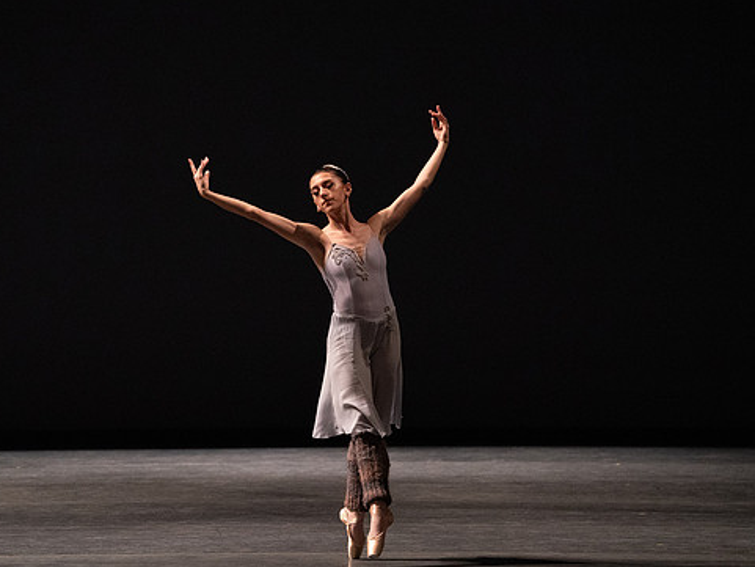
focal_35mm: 232
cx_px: 331
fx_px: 5061
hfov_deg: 8.5
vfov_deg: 6.4
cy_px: 284
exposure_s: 1/400
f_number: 5
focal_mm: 200
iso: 12800
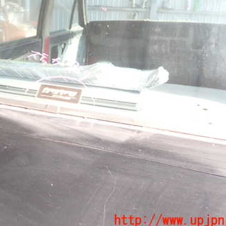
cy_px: 88
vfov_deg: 38.2
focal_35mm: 44
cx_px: 68
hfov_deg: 37.7
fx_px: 325
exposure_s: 1/80
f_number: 2.3
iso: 100
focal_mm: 5.4
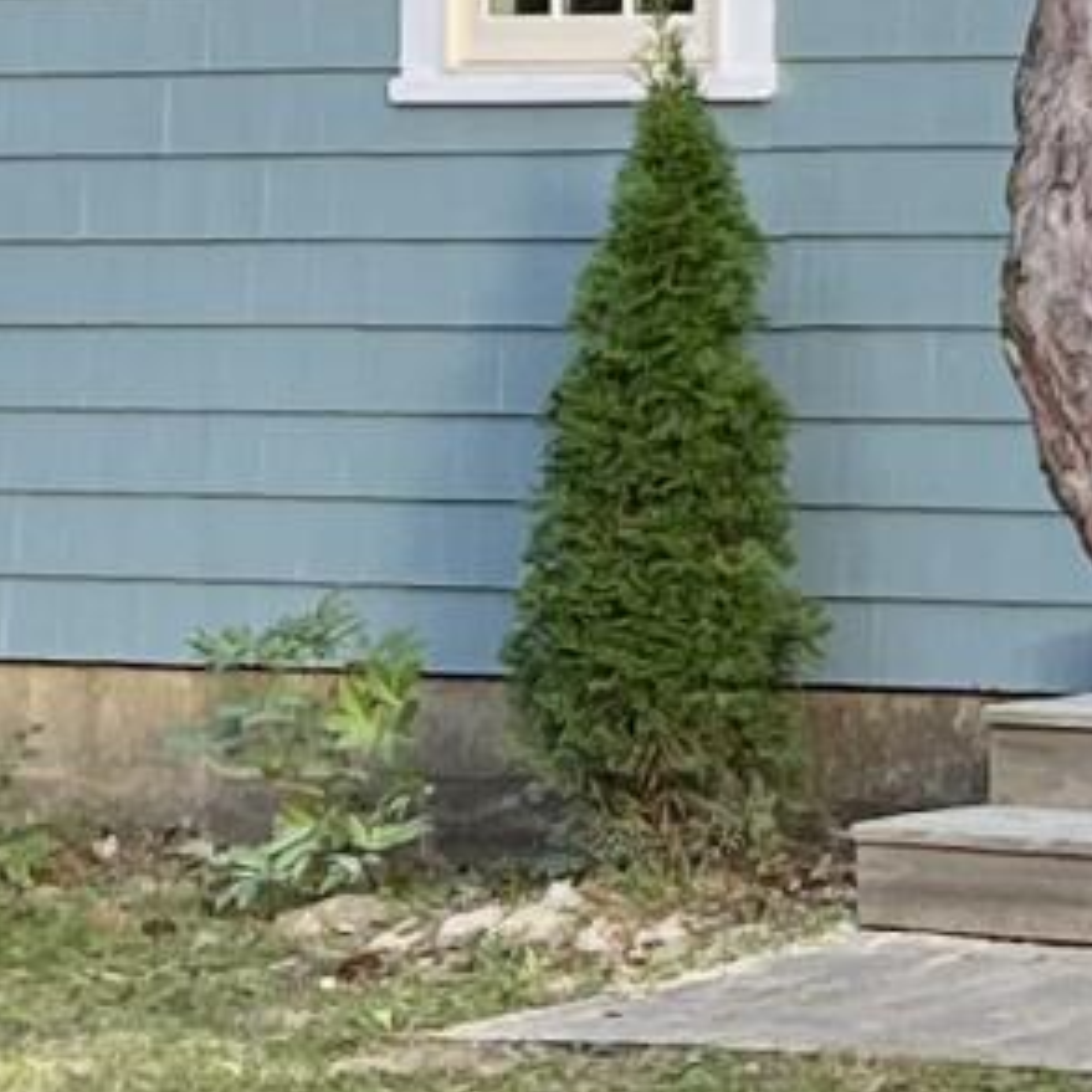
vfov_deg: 7.3
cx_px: 2396
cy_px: -585
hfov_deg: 7.1
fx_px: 8387
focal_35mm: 235
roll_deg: +0.7
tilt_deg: +4.2
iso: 50
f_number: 1.5
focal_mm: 5.7
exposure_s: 1/174
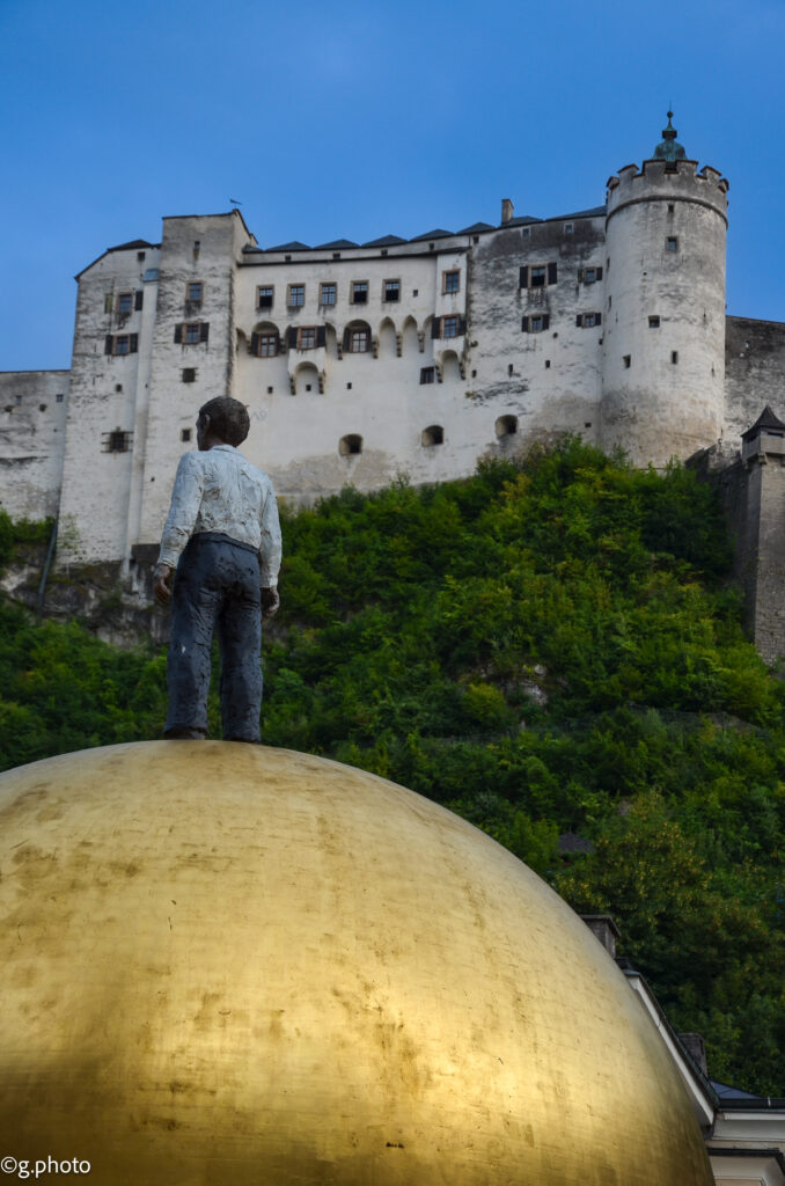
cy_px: 593
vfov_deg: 20.7
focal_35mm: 99
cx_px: 392
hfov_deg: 13.8
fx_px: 3253
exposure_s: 1/250
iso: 125
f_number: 7.1
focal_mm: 66
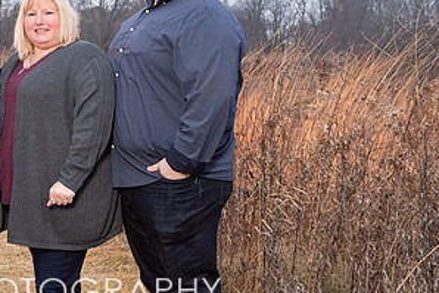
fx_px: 891
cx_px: 20
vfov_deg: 18.5
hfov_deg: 26.5
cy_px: 52
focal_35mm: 73
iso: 2000
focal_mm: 35
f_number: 5.6
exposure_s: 1/200
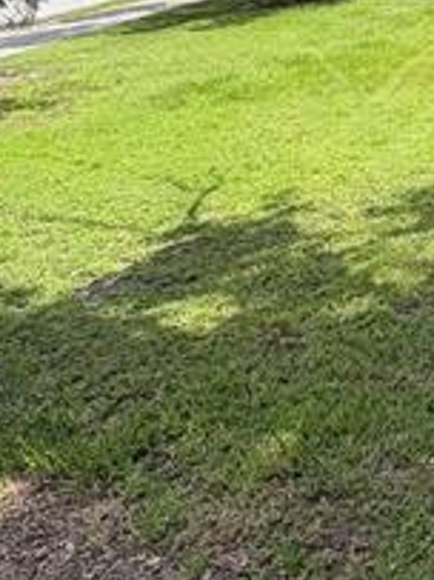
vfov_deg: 35.2
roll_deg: +5.6
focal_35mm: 53
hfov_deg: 25.4
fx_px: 887
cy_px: 129
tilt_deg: -12.3
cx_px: 483
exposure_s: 1/770
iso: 32
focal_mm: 2.22
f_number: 2.2
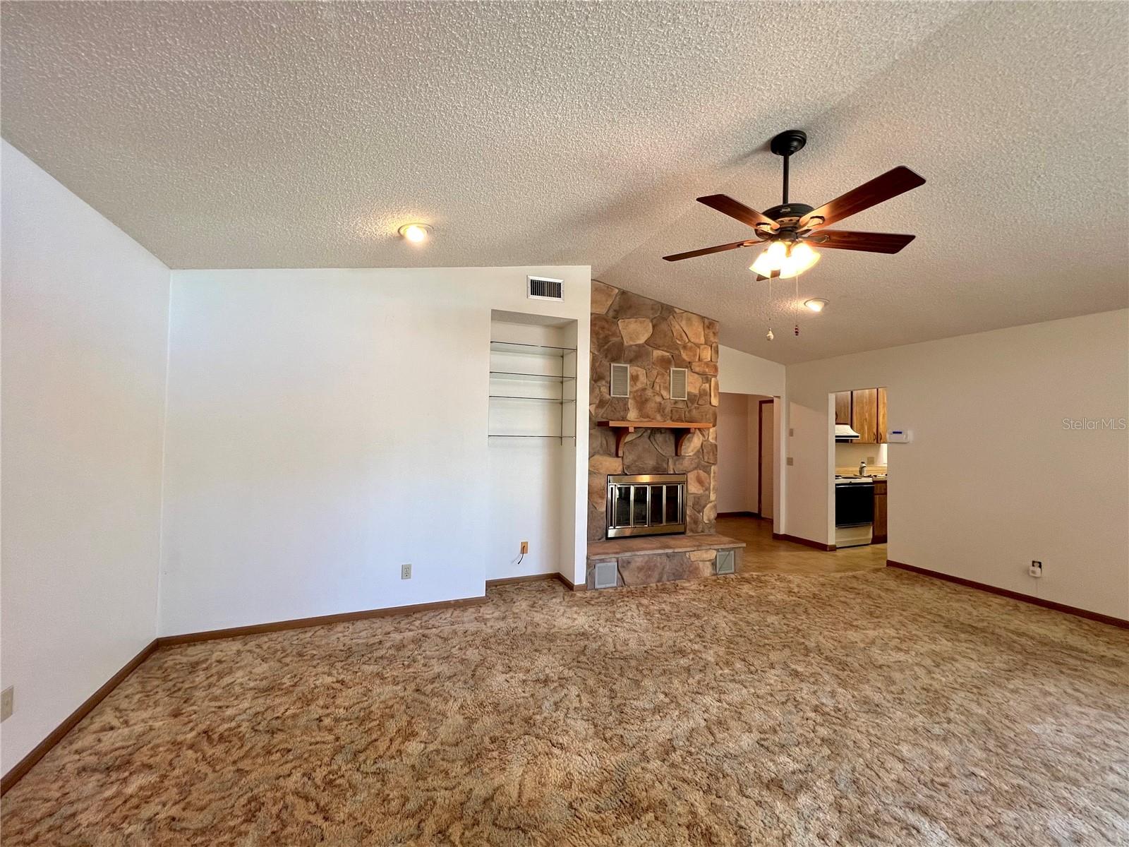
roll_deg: +0.0
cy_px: 424
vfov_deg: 89.9
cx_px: 564
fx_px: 424
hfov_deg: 106.2
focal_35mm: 13
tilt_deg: +0.6
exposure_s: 1/120
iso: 250
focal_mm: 1.57
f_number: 1.8
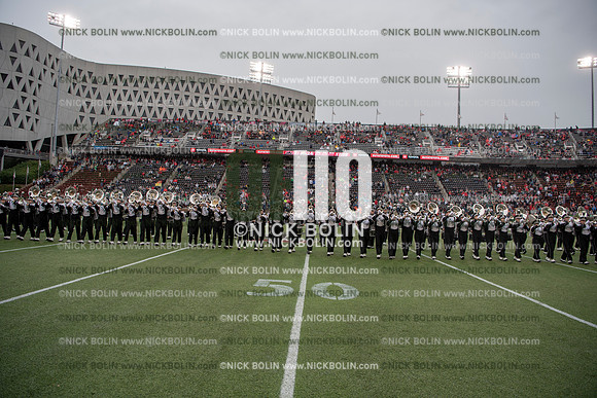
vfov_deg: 53.2
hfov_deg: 73.7
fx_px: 398
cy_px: 199
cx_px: 298
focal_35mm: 24
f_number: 3.5
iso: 250
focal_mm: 24
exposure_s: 1/800
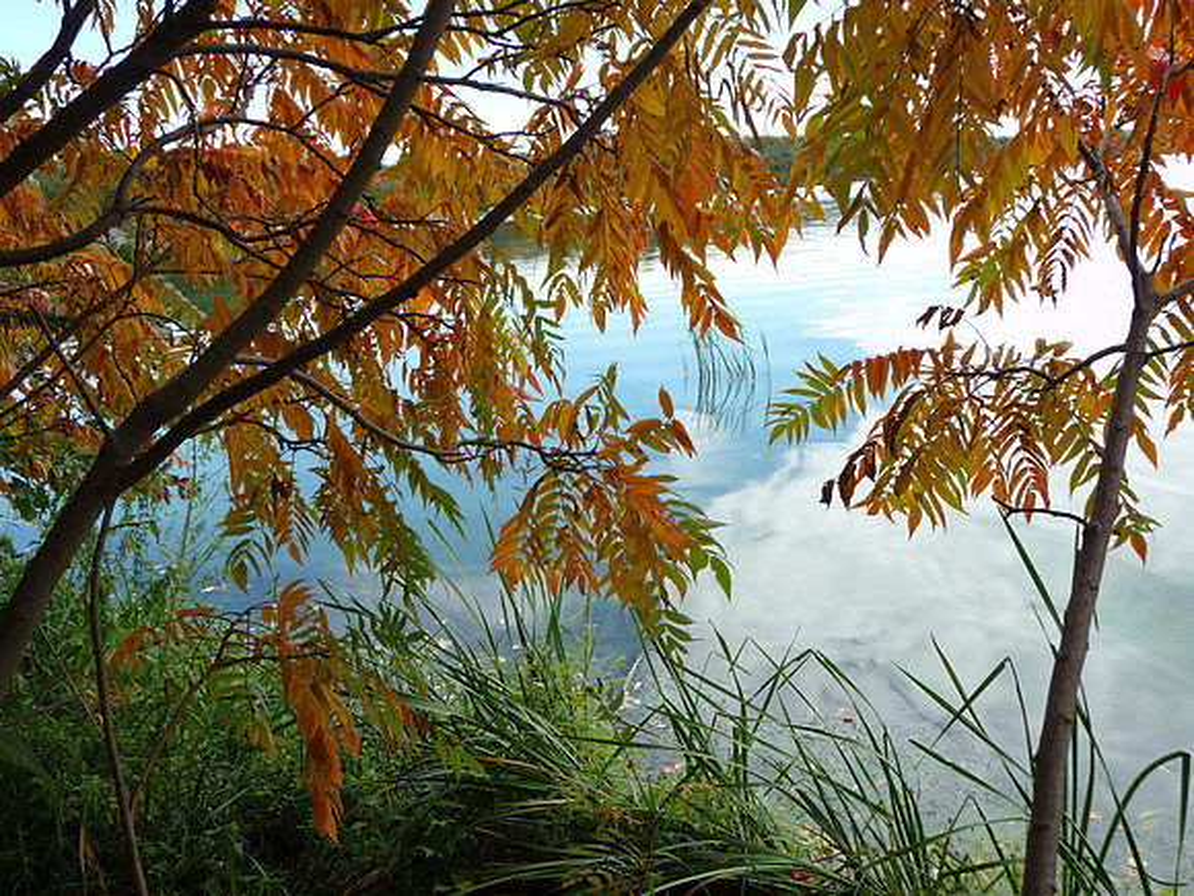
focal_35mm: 32
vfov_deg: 44.2
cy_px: 448
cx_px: 597
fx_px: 1104
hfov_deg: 56.8
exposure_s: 1/250
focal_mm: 5.3
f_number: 3.5
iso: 100
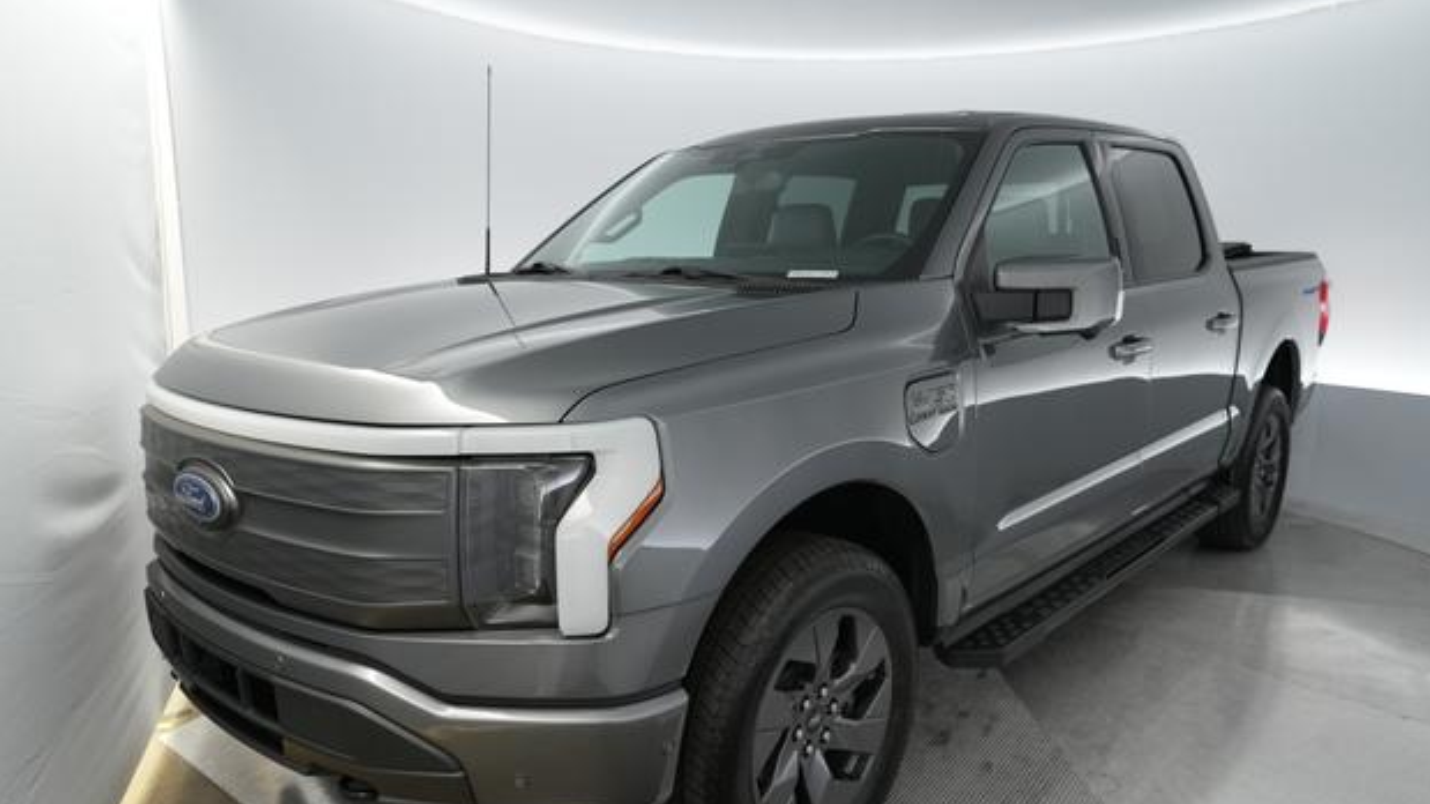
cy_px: 471
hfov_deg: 71.9
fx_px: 986
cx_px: 700
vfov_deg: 44.2
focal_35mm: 26
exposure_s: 1/160
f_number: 3.5
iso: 1600
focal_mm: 24
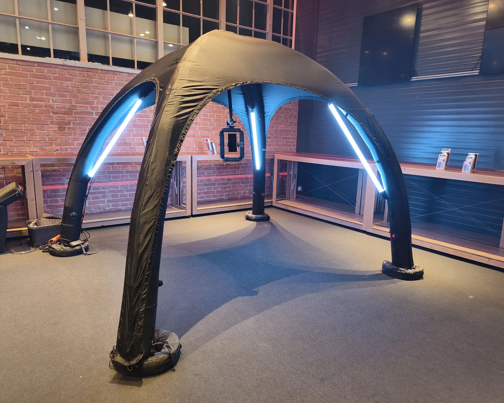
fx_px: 358
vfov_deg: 58.8
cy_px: 202
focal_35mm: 24
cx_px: 257
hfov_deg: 70.3
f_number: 1.65
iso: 1000
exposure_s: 1/33.3
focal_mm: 6.14
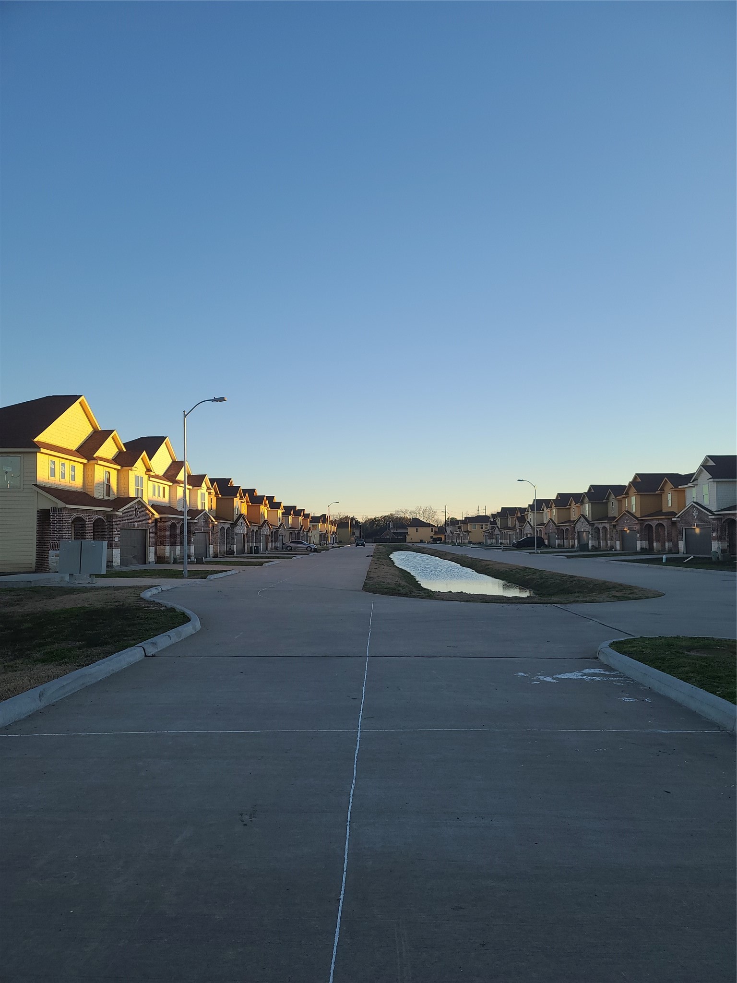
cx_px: 368
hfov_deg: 54.9
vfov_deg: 69.4
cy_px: 492
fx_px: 710
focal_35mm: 25
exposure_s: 1/306
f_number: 1.8
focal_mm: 7
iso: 16
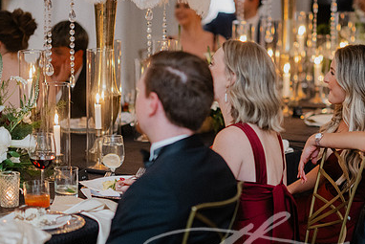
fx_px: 1308
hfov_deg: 15.9
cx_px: 235
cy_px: 157
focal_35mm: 129
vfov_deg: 10.6
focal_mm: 85
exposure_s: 1/160
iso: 2000
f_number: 2
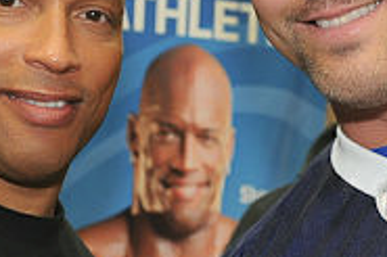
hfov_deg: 18.4
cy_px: 148
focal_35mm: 111
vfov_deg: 12.3
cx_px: 243
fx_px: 1192
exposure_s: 1/125
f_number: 3.5
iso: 1250
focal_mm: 32
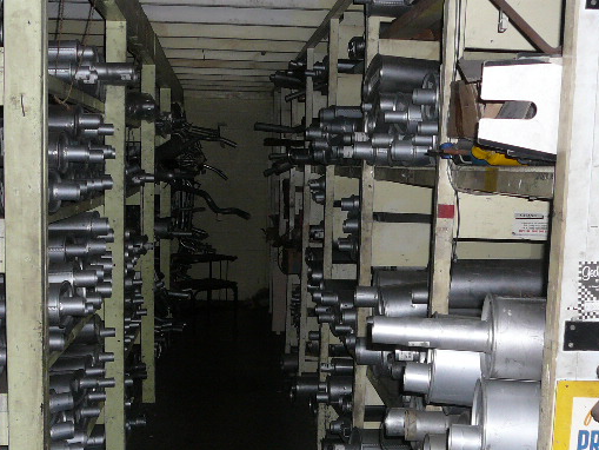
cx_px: 286
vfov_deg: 29.6
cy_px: 273
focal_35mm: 49
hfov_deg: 38.9
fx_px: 848
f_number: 2.8
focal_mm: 5.2
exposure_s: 1/30
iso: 160
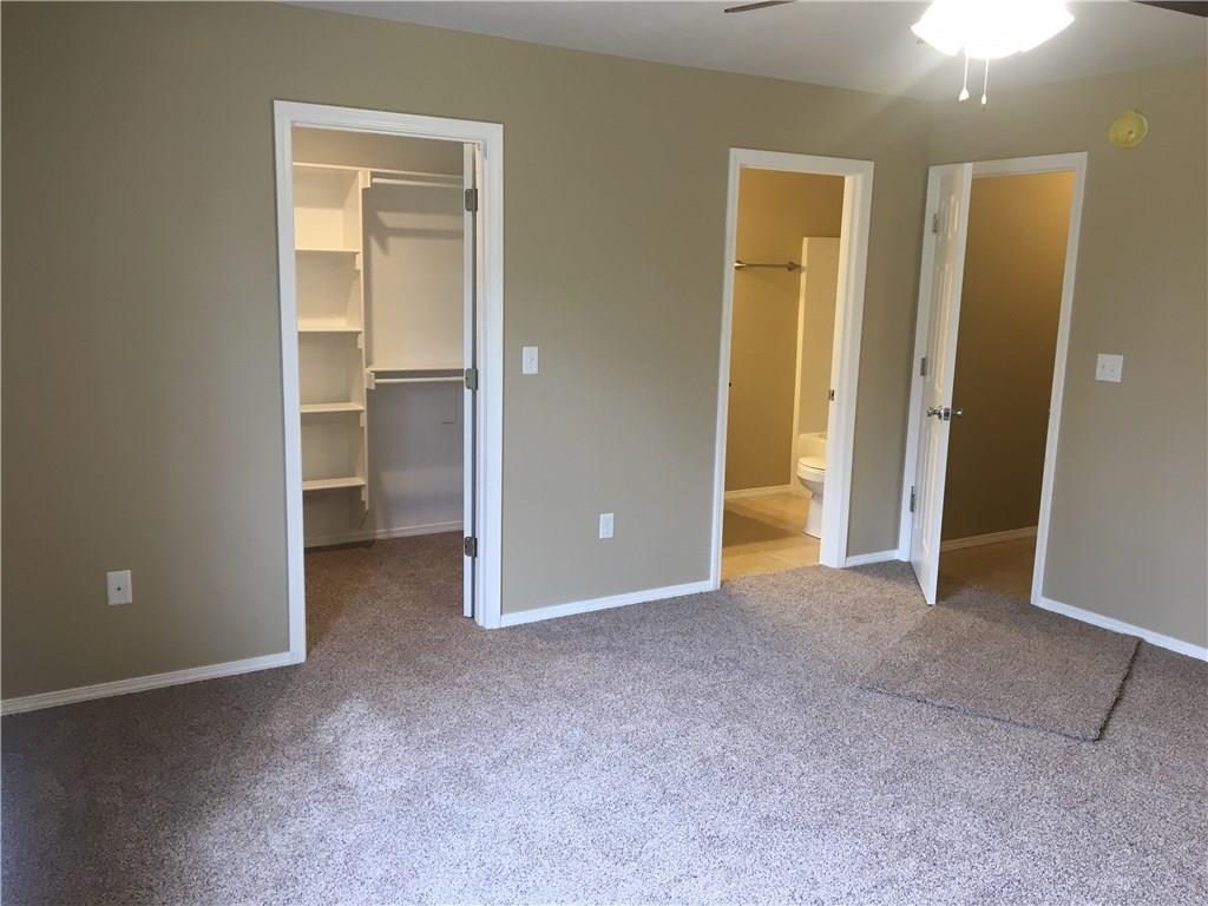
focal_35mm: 29
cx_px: 604
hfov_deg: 61.7
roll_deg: -1.4
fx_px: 1012
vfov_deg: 48.2
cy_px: 453
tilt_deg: -9.4
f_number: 2.2
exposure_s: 1/30
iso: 50
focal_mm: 4.15
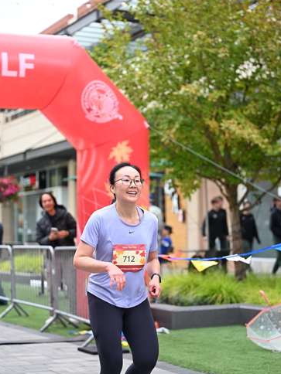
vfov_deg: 23.6
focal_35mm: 83
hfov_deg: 17.8
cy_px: 182
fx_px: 898
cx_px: 140
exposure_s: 1/1600
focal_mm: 76
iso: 640
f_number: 2.8
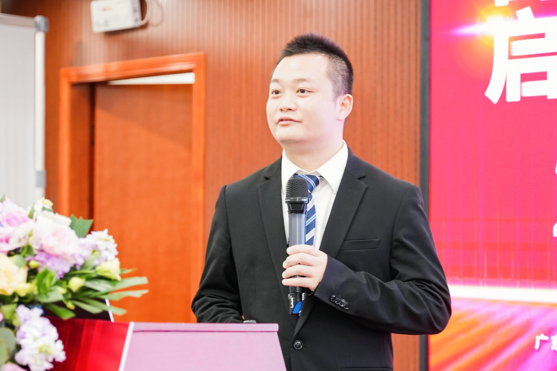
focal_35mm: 89
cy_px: 186
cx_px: 278
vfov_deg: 15.4
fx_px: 1377
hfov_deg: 22.9
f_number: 2.8
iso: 1250
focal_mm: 59.6
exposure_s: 1/160
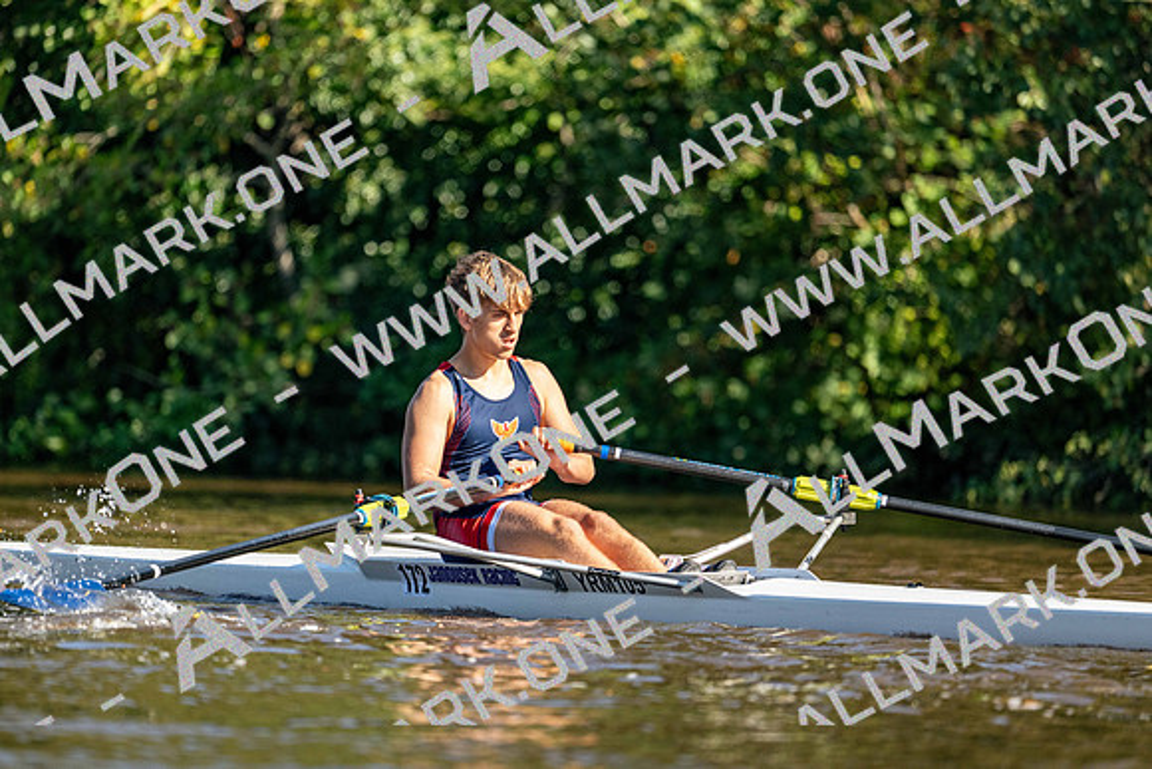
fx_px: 12802
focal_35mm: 400
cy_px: 384
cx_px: 576
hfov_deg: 5.2
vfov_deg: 3.4
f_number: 4.5
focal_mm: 400
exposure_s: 1/3200
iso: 1000
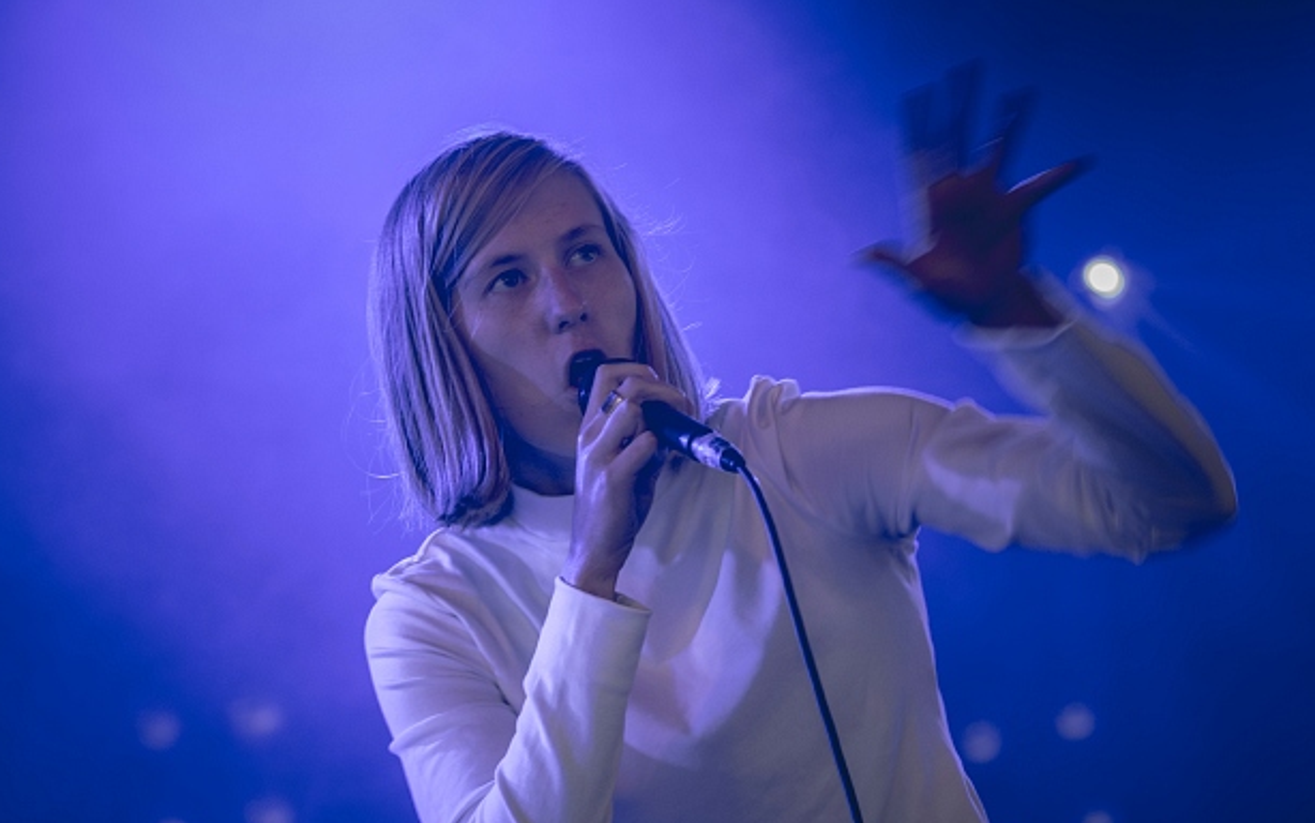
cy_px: 502
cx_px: 636
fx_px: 7456
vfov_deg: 6.3
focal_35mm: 208
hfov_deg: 10.1
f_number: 4.5
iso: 500
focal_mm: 116
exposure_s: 1/100
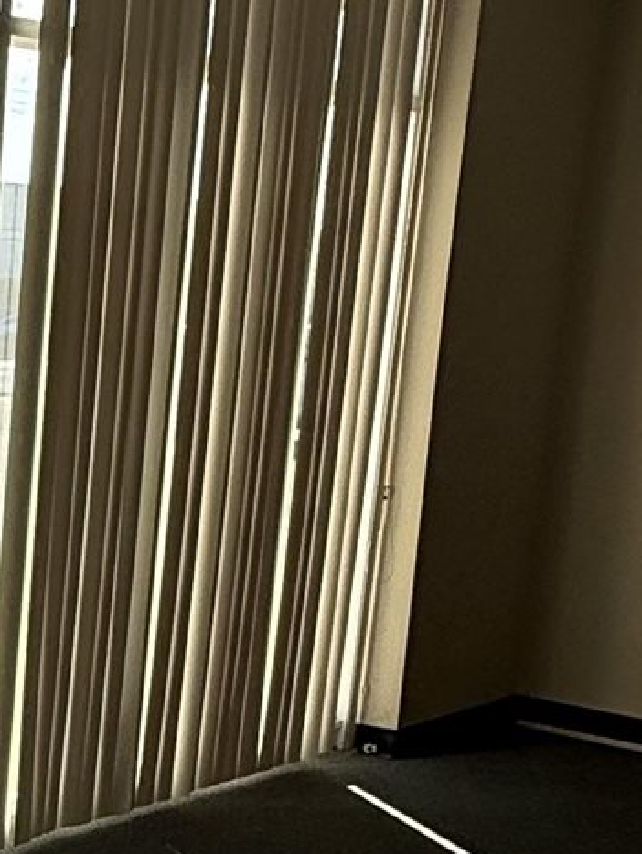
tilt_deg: -10.7
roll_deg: -1.5
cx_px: -397
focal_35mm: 69
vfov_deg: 27.6
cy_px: 673
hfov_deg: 18.3
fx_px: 1704
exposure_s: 1/760
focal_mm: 2.22
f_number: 2.2
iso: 50
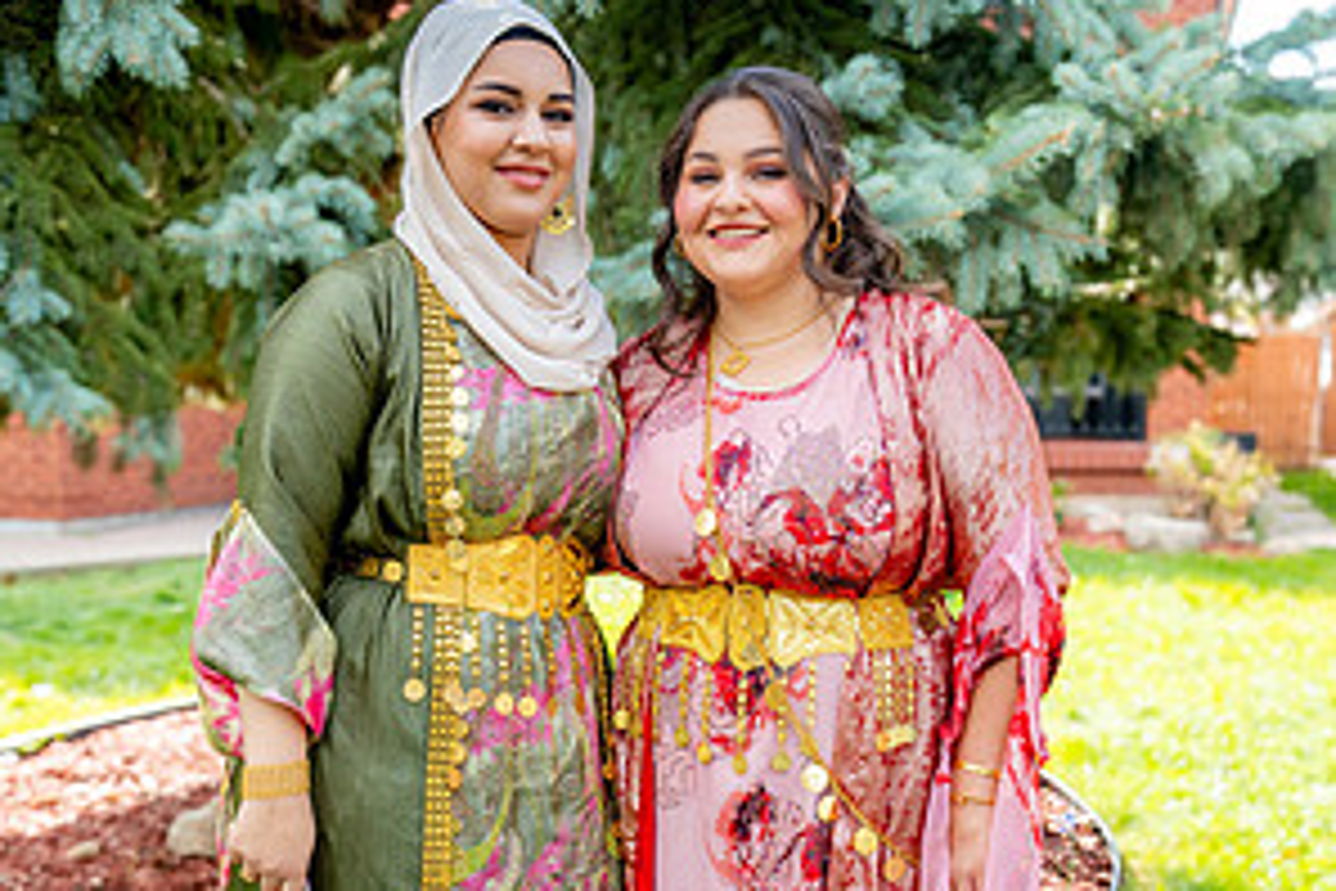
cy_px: 666
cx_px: 670
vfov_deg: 28.2
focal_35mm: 47
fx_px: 1744
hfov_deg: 41.9
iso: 320
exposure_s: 1/320
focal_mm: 31
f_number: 5
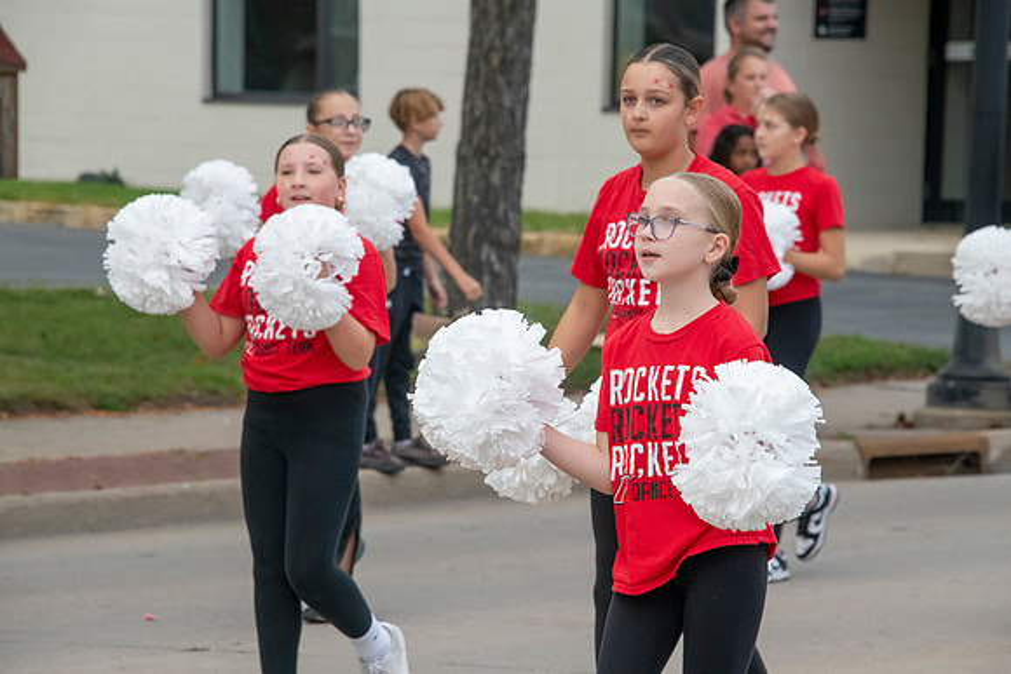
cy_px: 337
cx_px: 506
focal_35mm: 250
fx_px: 7022
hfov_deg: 8.2
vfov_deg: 5.5
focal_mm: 250
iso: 3200
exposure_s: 1/500
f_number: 11
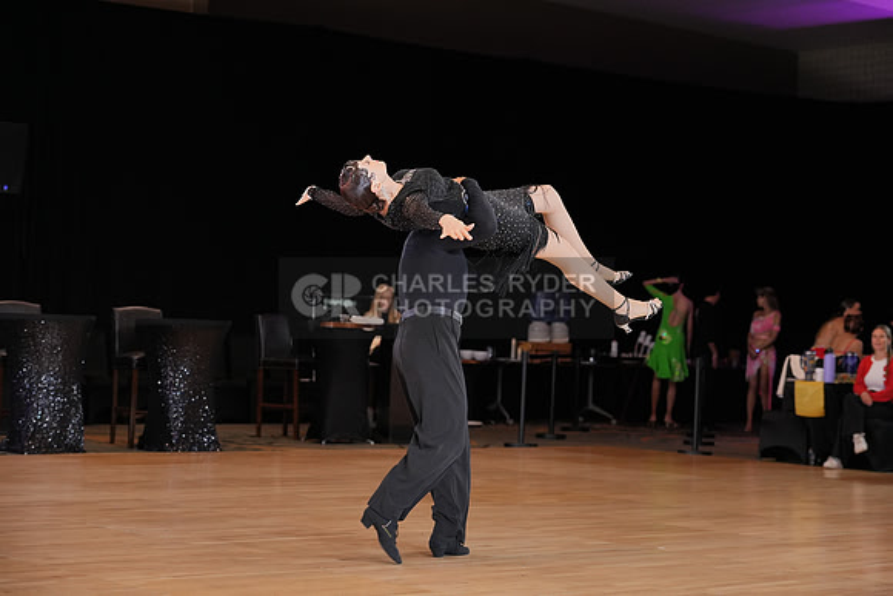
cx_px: 446
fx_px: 1737
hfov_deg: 28.8
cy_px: 298
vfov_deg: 19.5
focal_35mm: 70
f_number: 3.2
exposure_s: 1/500
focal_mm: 70
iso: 2000
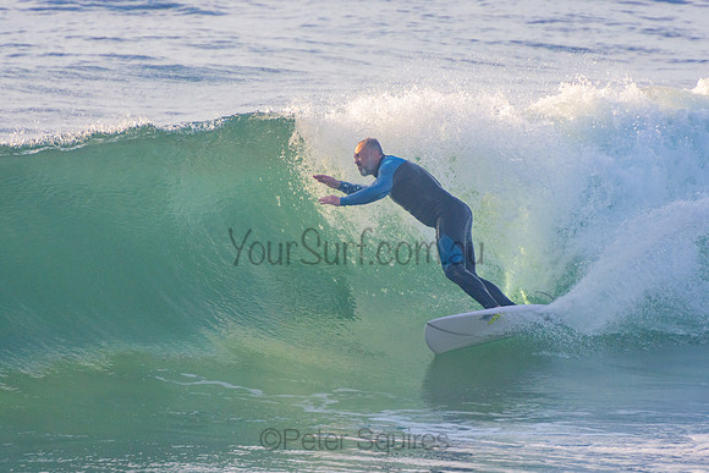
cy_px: 236
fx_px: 12239
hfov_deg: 3.3
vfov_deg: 2.2
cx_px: 354
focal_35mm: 621
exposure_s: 1/1250
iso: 450
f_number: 5.6
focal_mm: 400
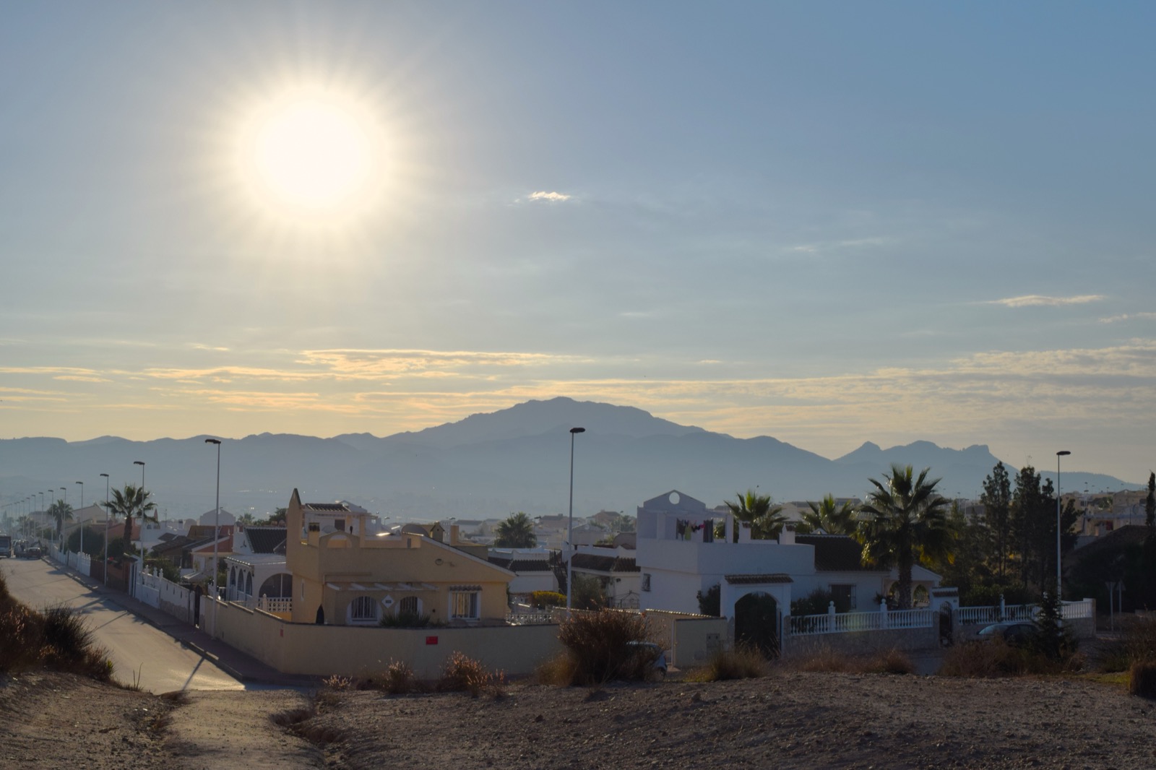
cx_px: 578
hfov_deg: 38.9
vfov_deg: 26.5
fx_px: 1637
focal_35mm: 51
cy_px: 385
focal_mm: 34
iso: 200
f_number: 16
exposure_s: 1/800
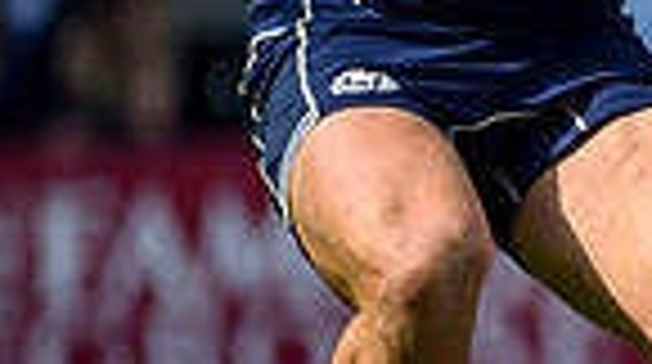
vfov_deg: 0.3
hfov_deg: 0.5
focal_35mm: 4188
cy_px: 272
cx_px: 2012
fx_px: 72284
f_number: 4
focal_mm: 560
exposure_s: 1/3200
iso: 500
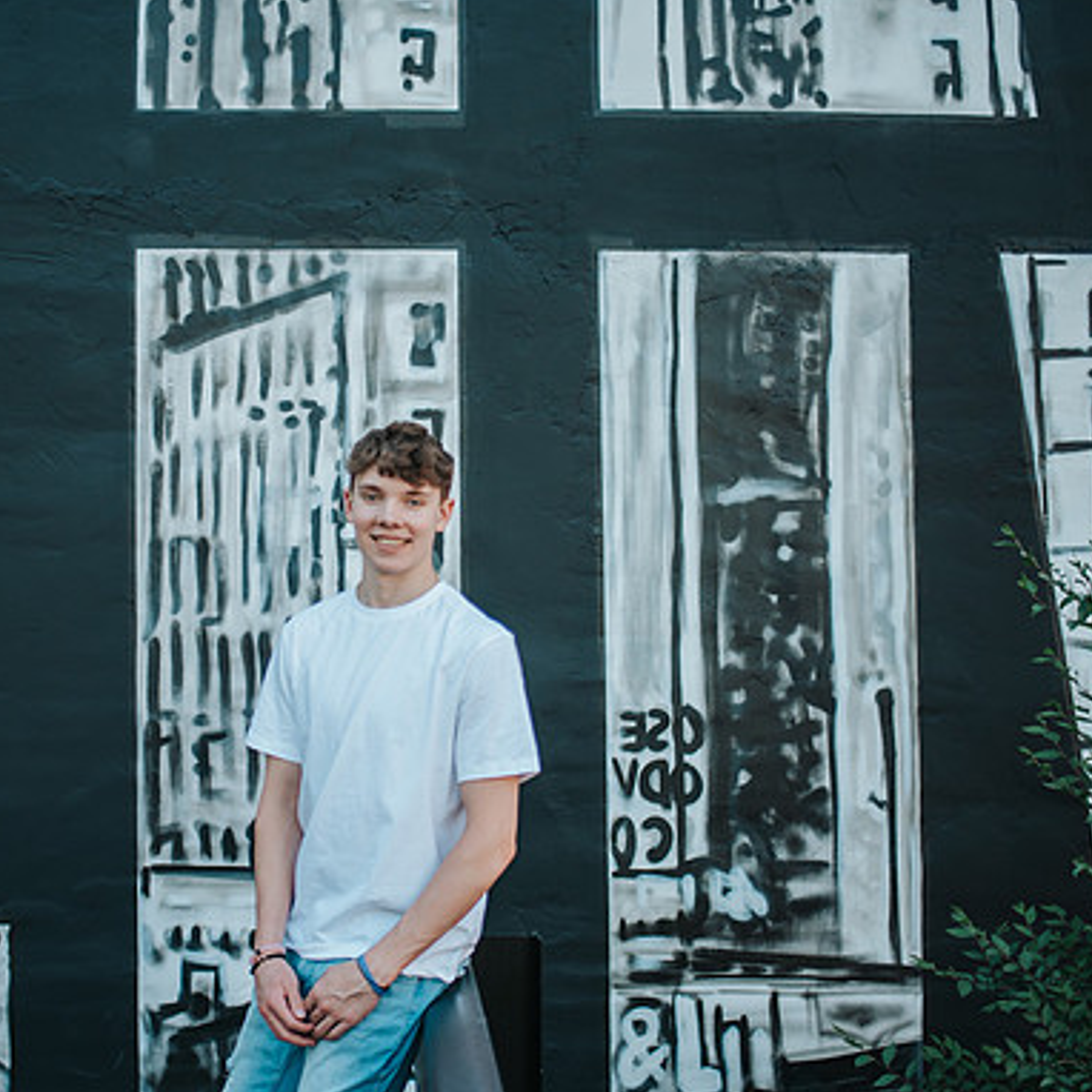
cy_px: 547
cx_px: 403
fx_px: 1677
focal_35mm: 47
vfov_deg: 36.1
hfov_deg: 35.8
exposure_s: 1/1250
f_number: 1.8
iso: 320
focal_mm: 35
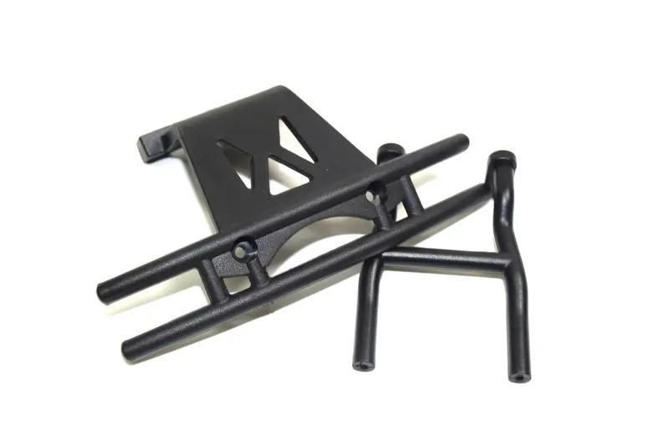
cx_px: 334
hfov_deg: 37.8
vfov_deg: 25.8
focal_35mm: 52
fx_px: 976
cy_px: 224
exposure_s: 1/40
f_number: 8
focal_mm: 35
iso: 100
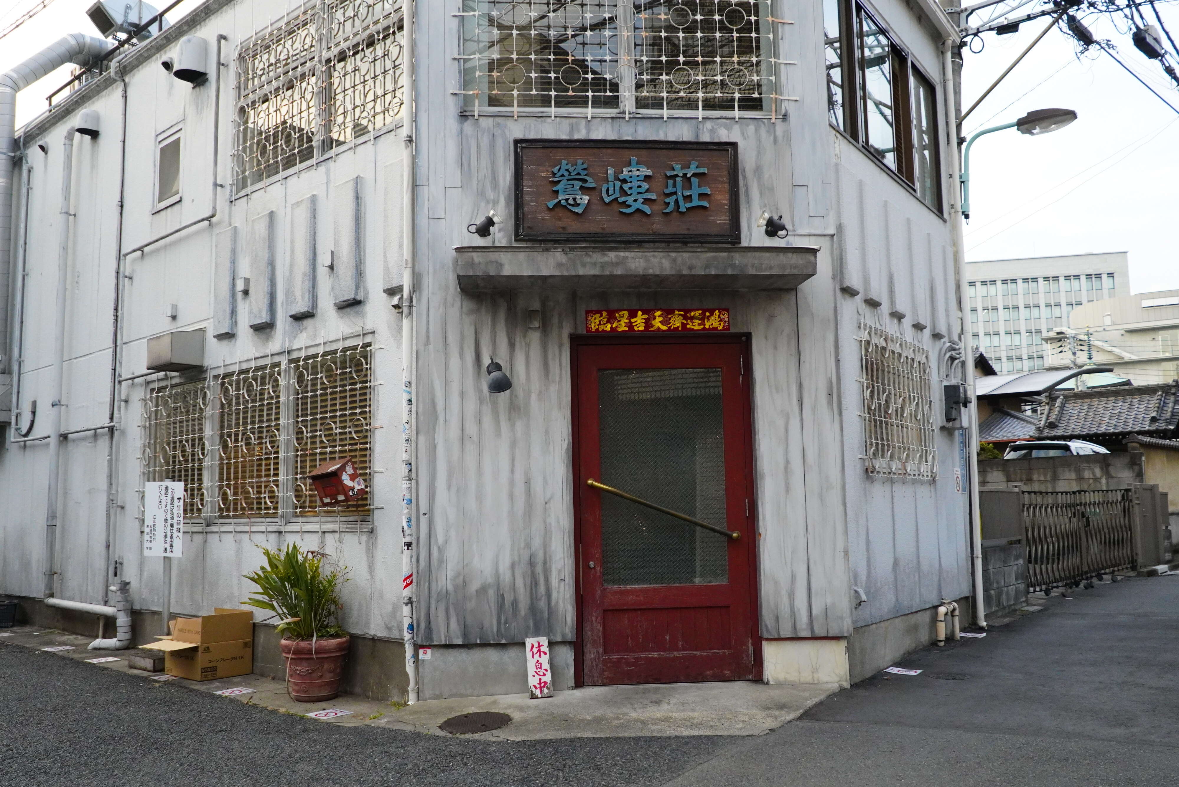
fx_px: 1032
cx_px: 590
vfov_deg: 41.8
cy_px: 394
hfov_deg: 59.5
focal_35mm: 32
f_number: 5.6
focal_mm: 21
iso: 2500
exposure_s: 1/800
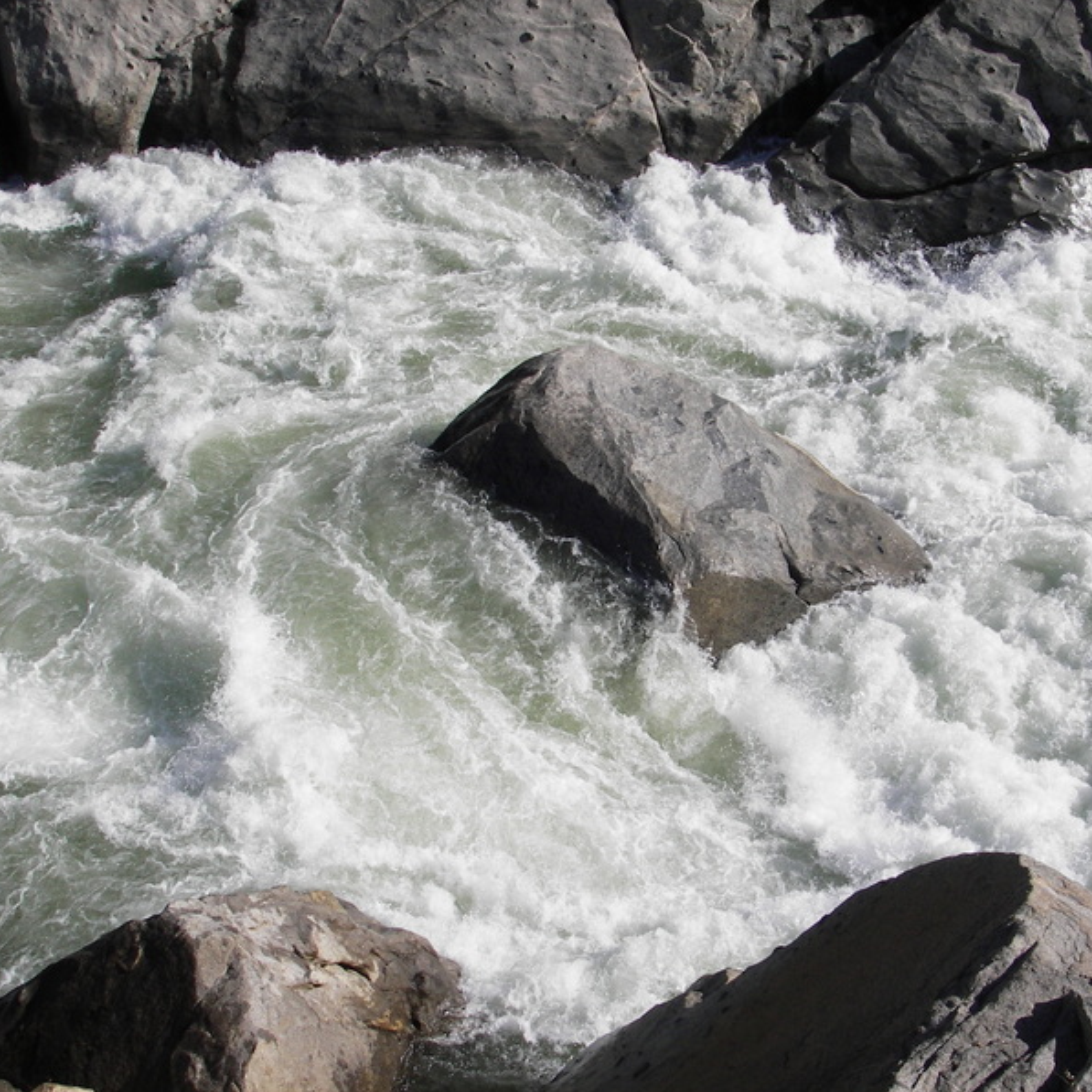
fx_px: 1606
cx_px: 602
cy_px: 547
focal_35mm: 45
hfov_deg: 37.5
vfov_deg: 37.6
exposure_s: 1/320
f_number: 6.6
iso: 50
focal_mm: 6.3
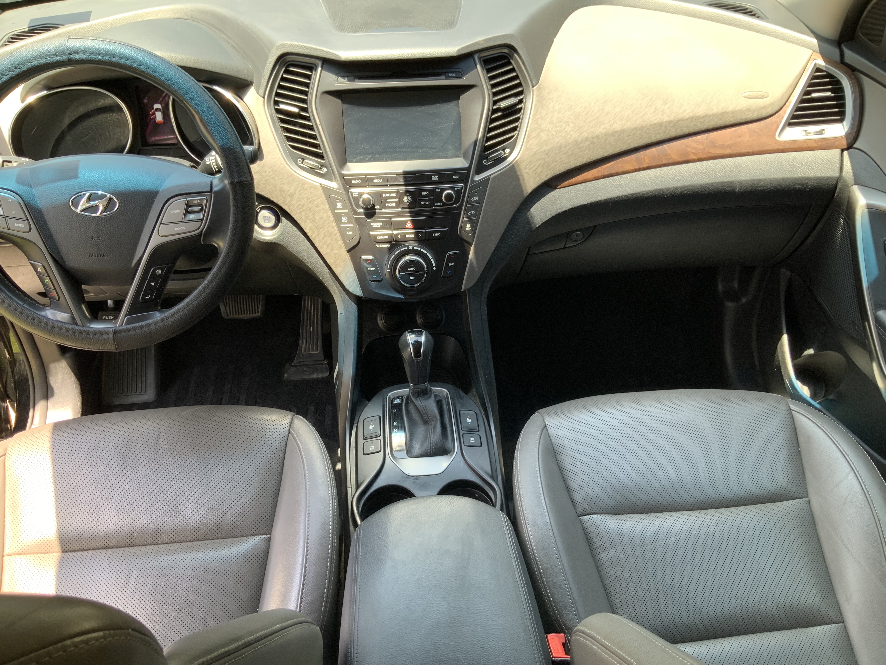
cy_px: 332
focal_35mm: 29
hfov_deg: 61.7
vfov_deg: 48.2
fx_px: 742
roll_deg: -3.3
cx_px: 443
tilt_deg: -41.3
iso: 32
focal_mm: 3
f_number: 1.8
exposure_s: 1/122
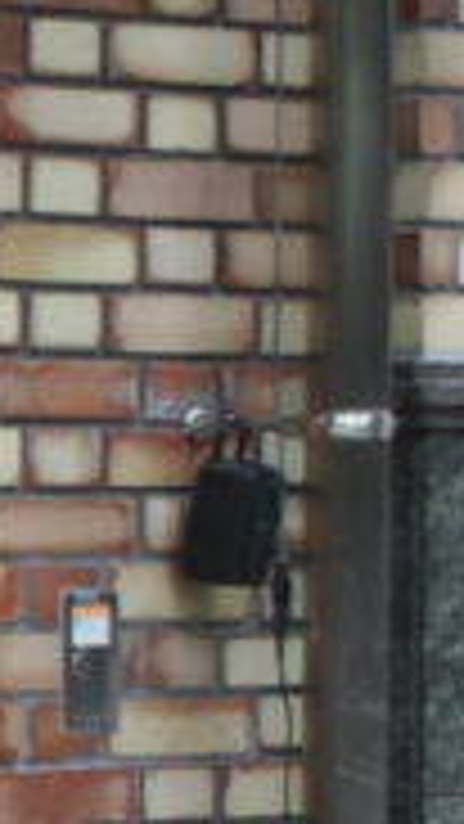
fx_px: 6253
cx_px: -1532
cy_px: 885
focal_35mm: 286
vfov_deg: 7.5
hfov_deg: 3.9
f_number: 5.6
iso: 100
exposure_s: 1/125
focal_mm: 26
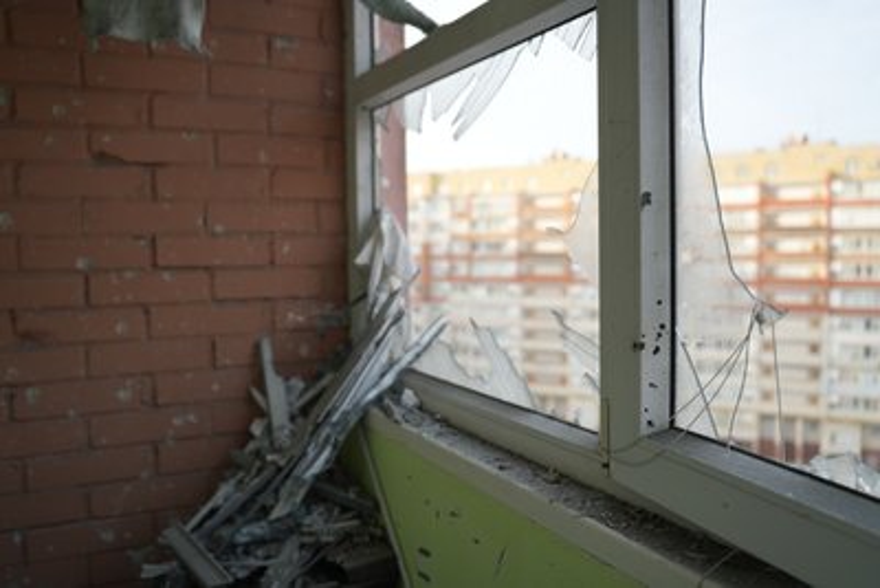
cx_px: 440
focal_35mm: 30
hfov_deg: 61.9
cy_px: 294
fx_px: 734
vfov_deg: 43.6
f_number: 2.8
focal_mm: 30
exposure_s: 1/200
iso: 250
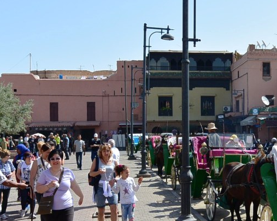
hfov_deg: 32.7
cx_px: 241
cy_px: 140
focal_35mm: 55
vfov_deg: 27.5
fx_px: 451
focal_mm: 11
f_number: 4.5
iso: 100
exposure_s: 1/640
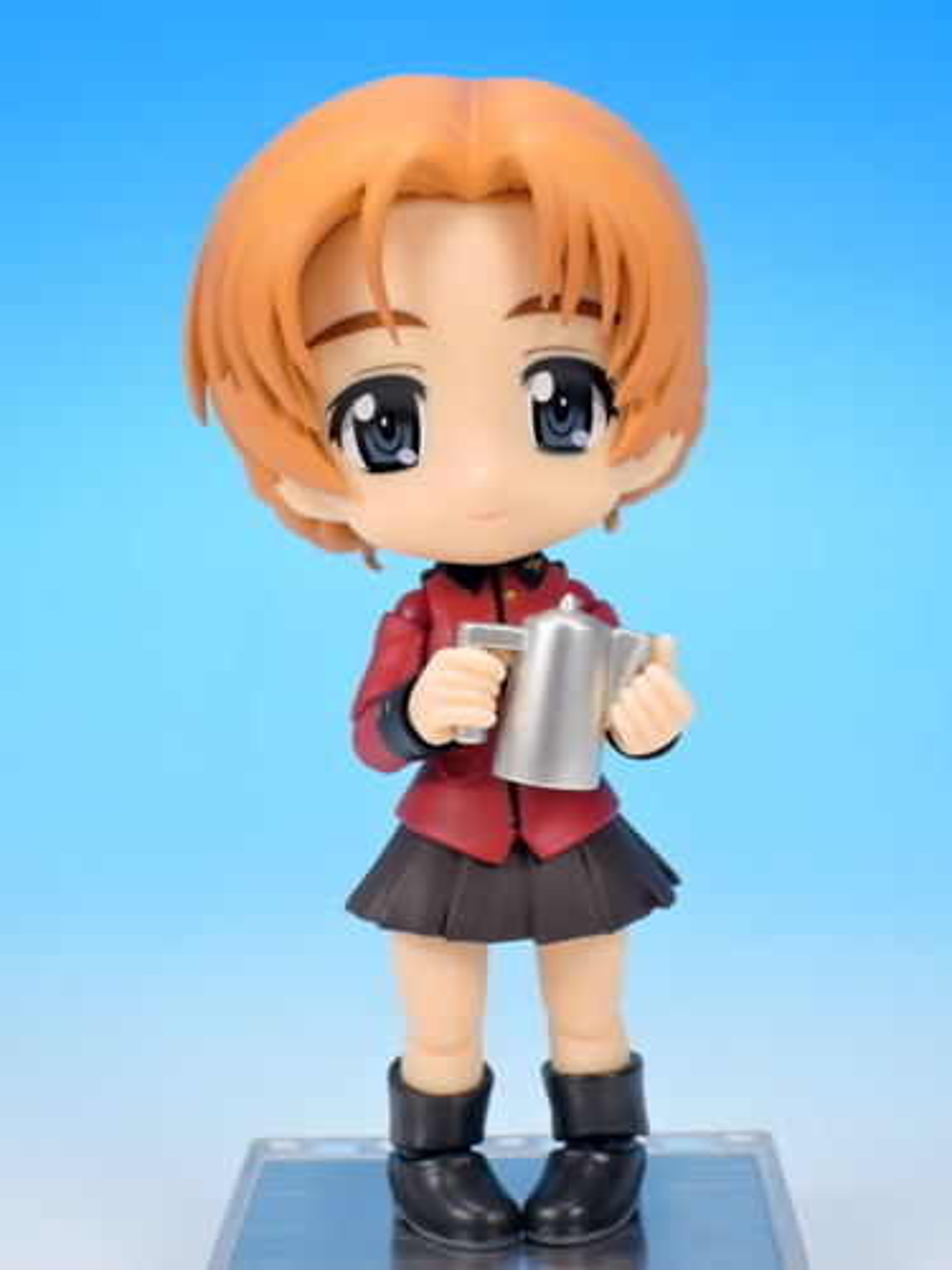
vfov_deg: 23.0
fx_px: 3117
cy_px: 635
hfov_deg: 17.4
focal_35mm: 85
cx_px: 476
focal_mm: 18.2
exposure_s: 1/2
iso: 80
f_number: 5
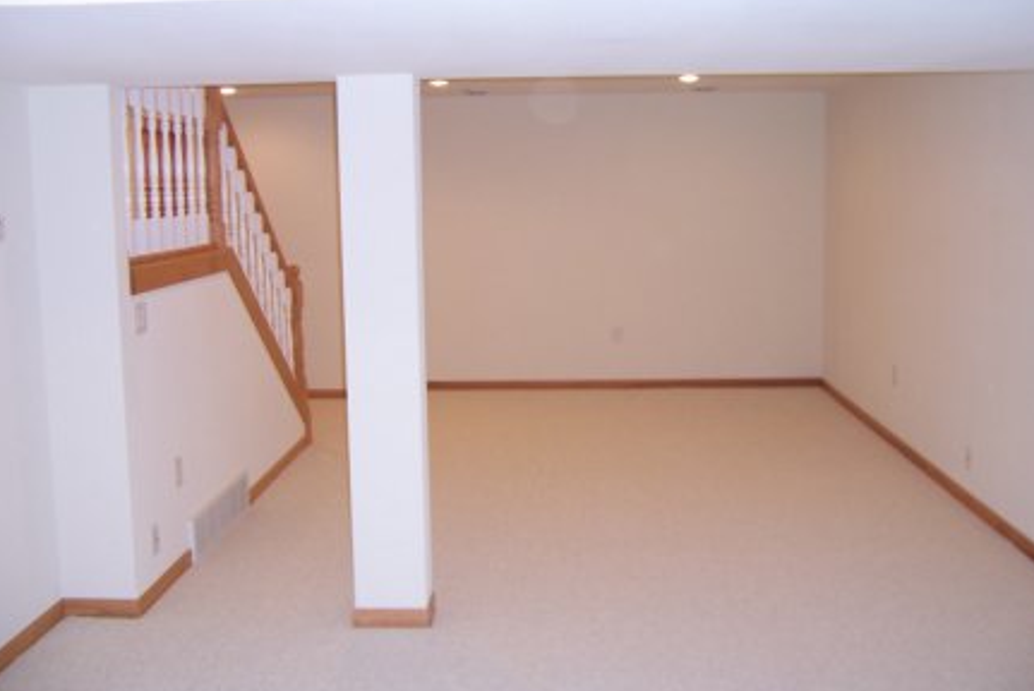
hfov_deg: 54.4
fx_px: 1006
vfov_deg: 37.9
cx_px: 518
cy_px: 319
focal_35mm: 35
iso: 140
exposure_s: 1/60
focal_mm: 5.5
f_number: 2.8
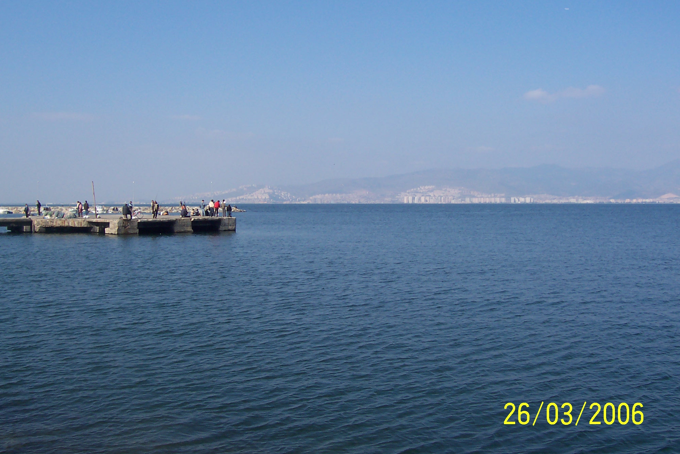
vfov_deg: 34.2
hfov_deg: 49.5
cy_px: 220
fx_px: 737
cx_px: 337
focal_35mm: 39
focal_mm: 5.6
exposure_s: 1/500
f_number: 5.6
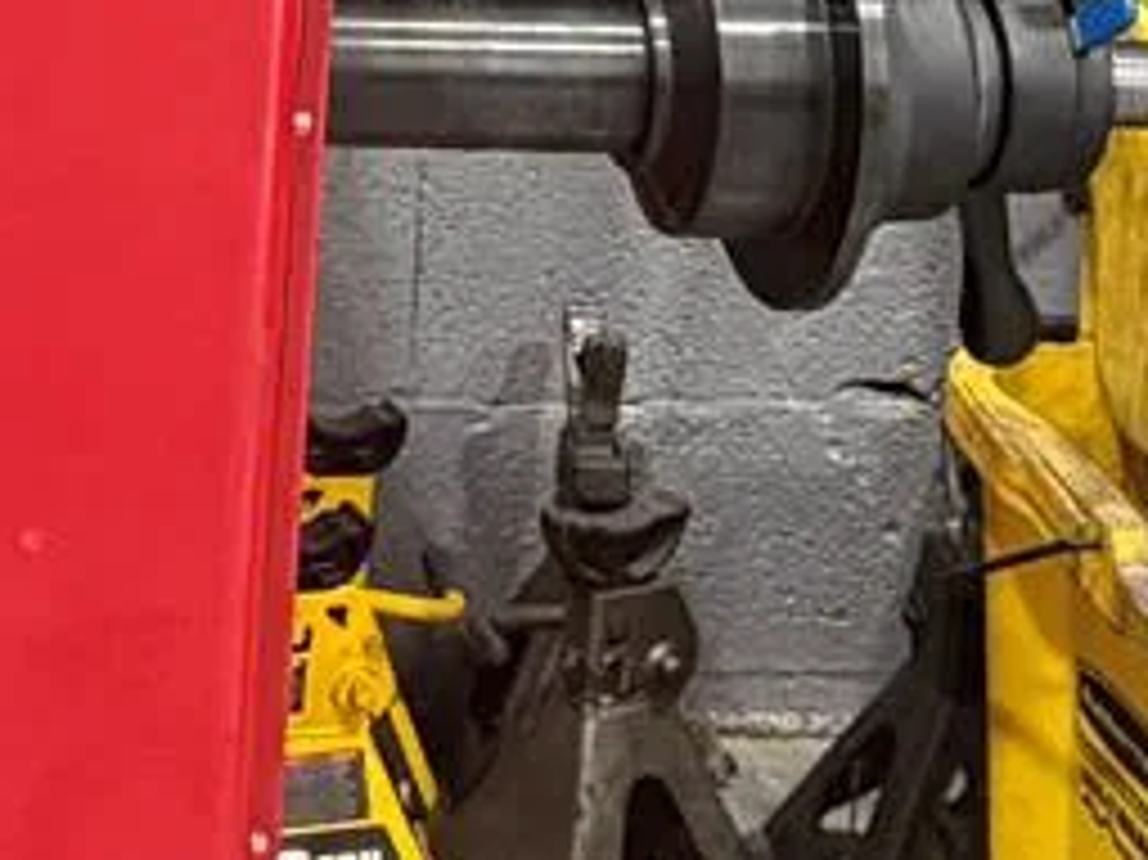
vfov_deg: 15.7
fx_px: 2917
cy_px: -338
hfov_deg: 20.9
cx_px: -185
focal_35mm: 88
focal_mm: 2.22
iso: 320
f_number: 2.2
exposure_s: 1/120
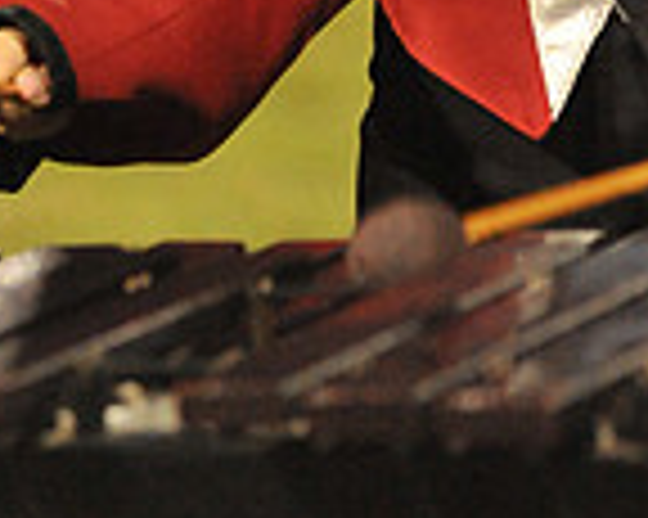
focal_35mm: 472
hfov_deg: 4.1
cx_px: 621
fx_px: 9046
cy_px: -676
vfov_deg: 3.2
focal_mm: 125
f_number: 4
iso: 6400
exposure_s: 1/200
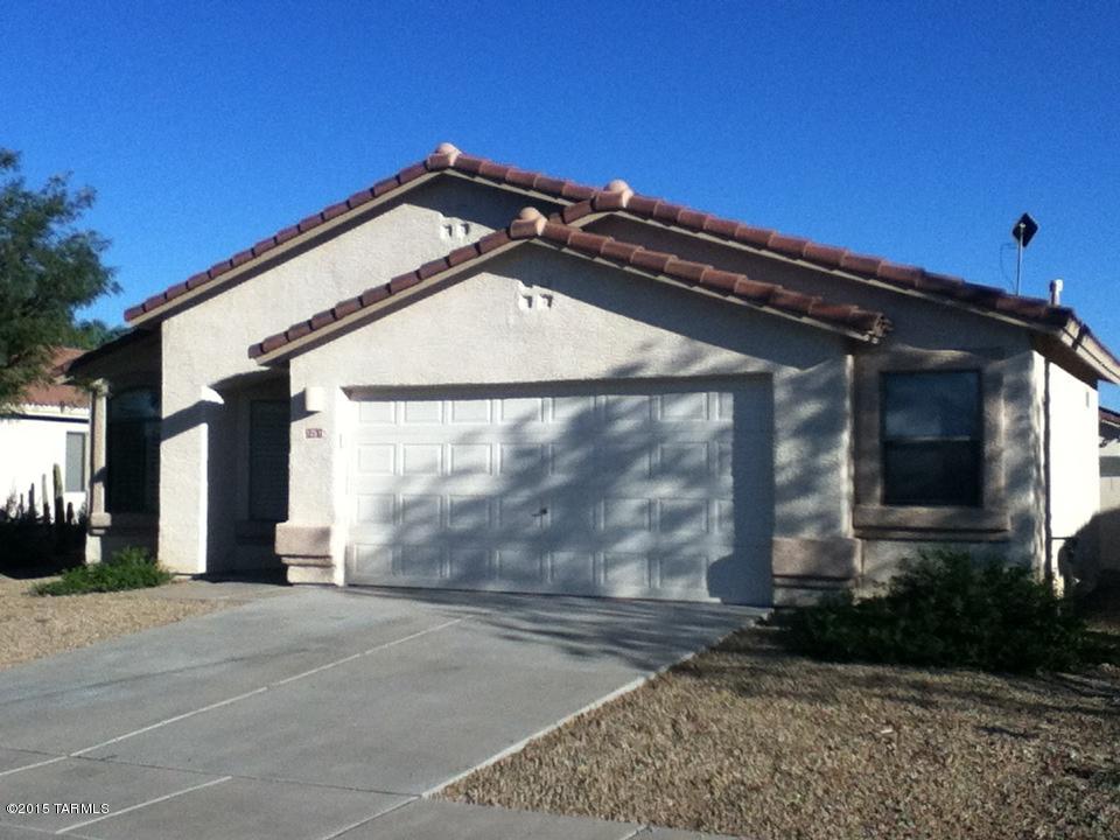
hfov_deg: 56.8
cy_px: 420
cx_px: 560
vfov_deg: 44.2
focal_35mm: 32
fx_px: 1035
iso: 80
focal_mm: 3.85
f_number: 2.4
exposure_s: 1/2351
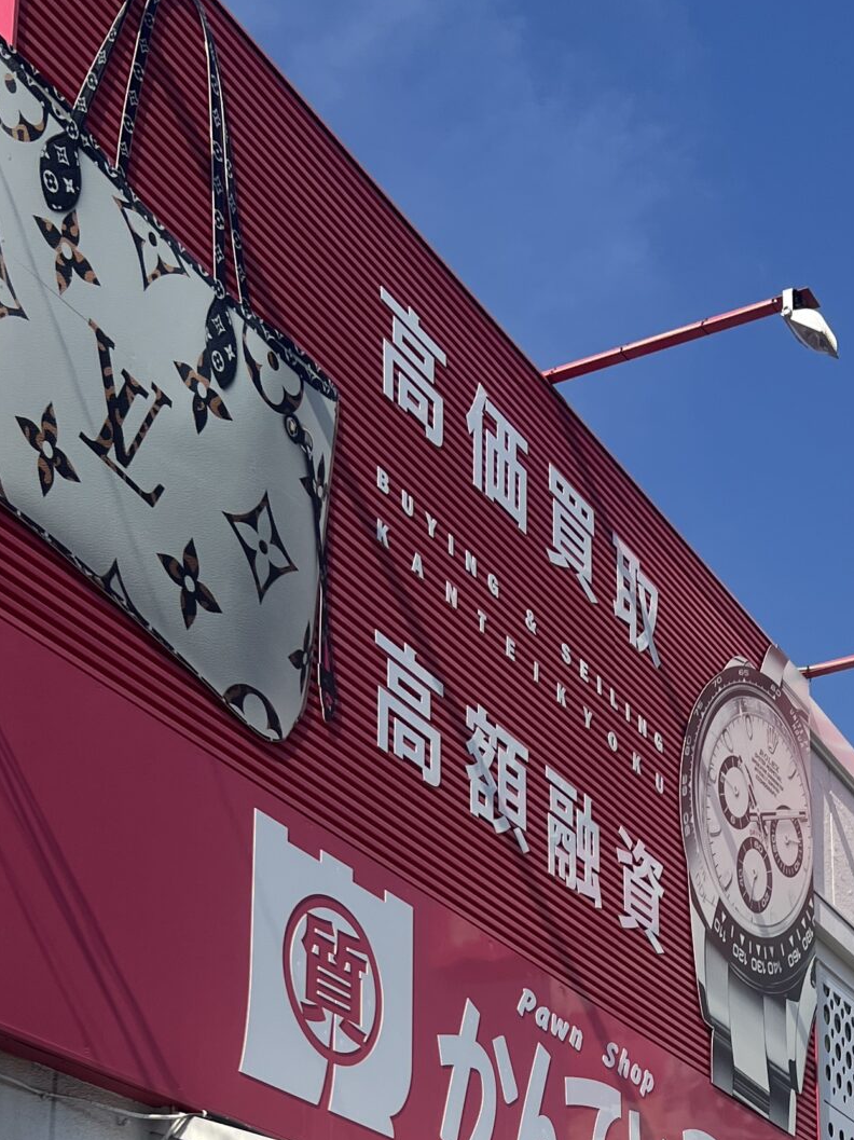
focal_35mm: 63
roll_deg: +0.3
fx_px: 2074
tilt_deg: +14.9
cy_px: 1213
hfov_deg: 23.0
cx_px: 670
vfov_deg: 28.3
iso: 50
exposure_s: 1/6579
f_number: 1.5
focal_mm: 5.7
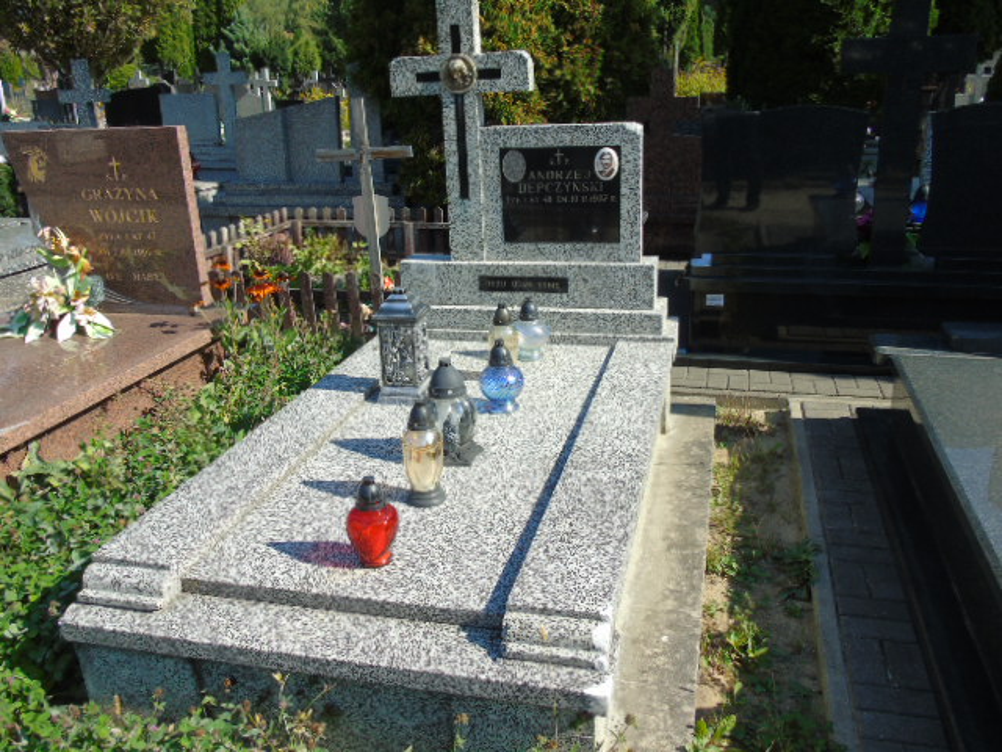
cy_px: 376
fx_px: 839
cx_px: 501
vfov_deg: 48.2
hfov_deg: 61.7
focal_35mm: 29
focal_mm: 5.2
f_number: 3.6
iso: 80
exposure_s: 1/500
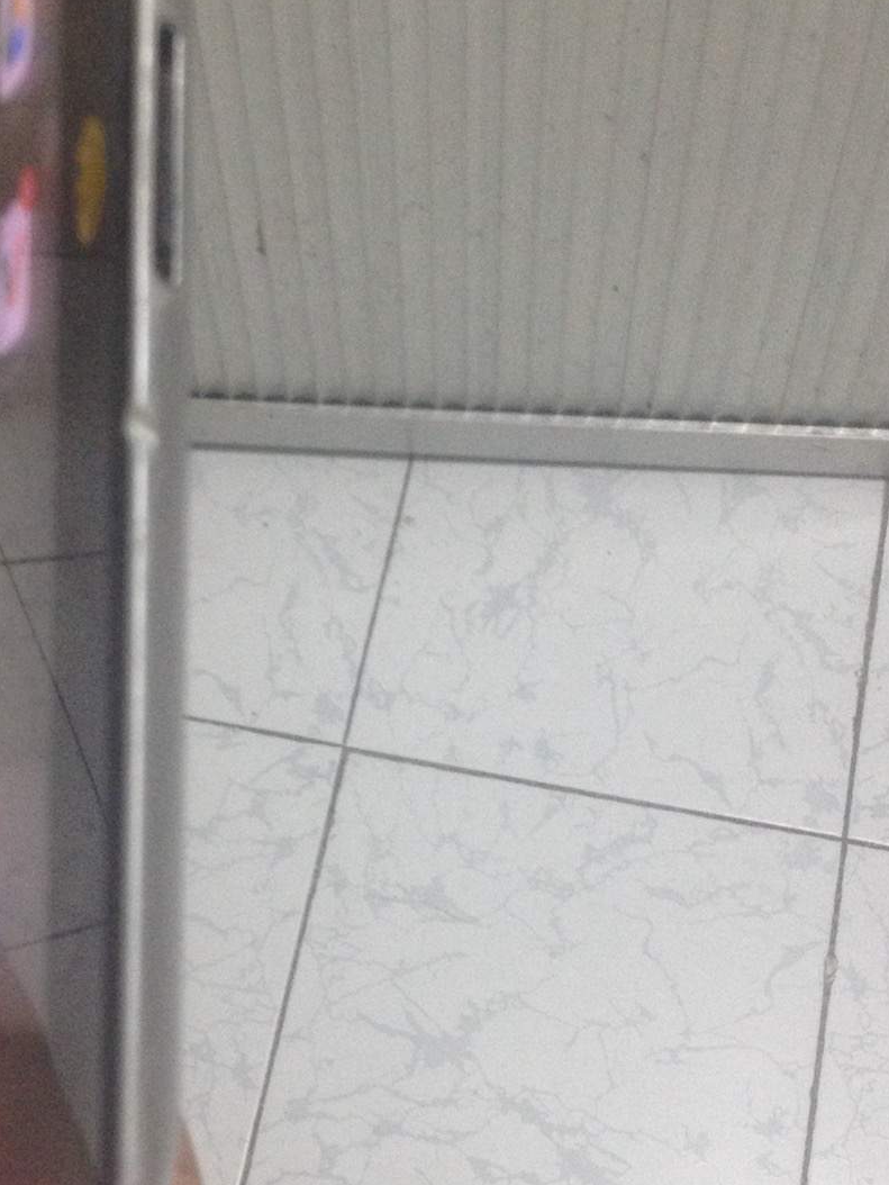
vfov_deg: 28.6
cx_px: 176
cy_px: 601
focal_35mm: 68
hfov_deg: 21.4
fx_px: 2328
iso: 160
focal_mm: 4.28
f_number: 2.4
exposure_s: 1/20
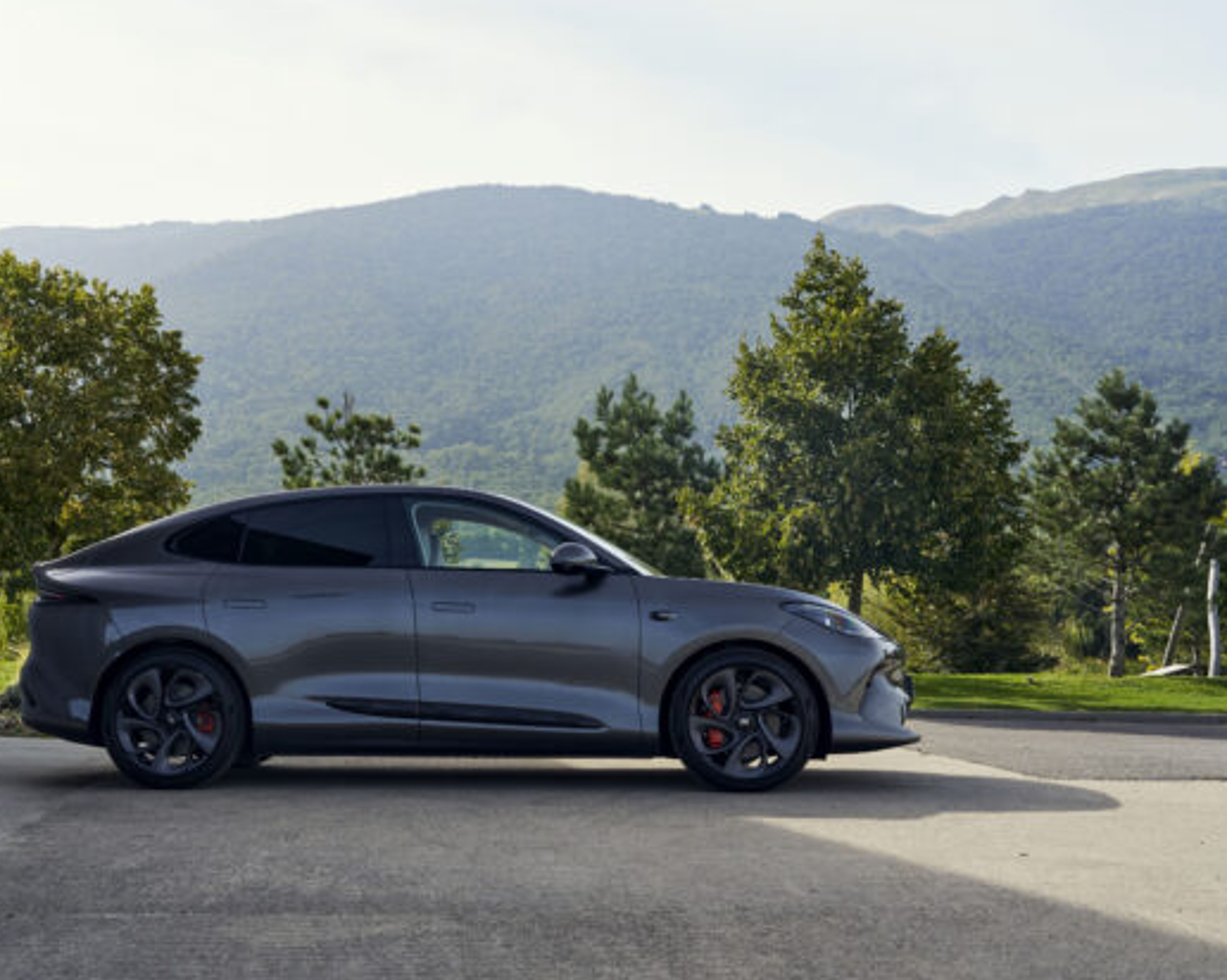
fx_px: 1814
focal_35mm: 50
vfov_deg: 30.2
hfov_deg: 37.0
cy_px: 422
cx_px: 422
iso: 200
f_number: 7.1
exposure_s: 1/125
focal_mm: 35
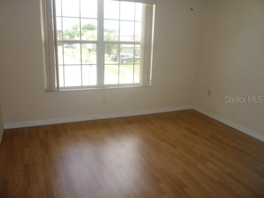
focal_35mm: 29
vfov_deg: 48.2
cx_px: 132
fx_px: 221
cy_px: 99
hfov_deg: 61.7
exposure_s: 1/100
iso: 100
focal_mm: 5.2
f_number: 3.3
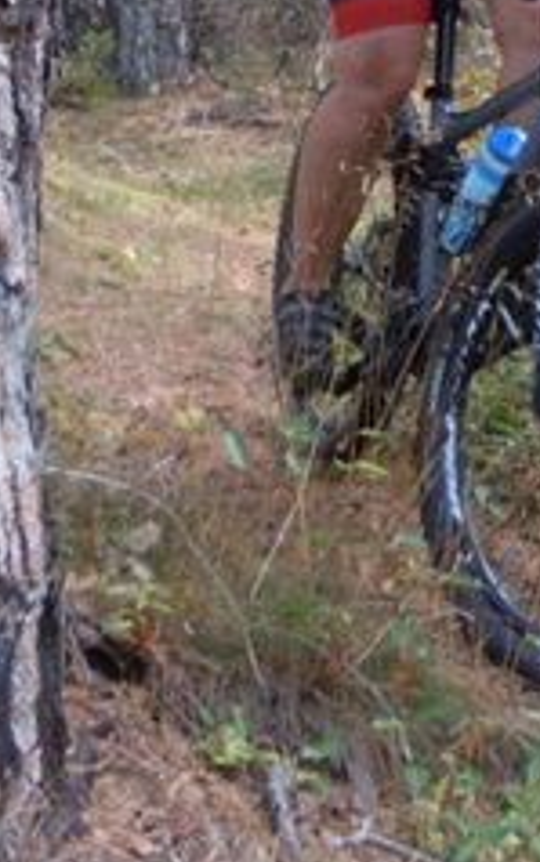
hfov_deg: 13.5
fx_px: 2281
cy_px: 25
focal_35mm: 97
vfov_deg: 20.8
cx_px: 368
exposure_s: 1/250
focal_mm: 5.4
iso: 500
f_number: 3.5
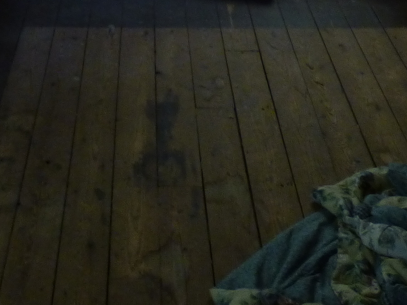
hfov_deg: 27.0
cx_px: 165
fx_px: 847
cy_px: -138
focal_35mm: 72
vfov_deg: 18.4
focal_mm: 3.7
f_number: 2.8
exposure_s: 1/13
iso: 400
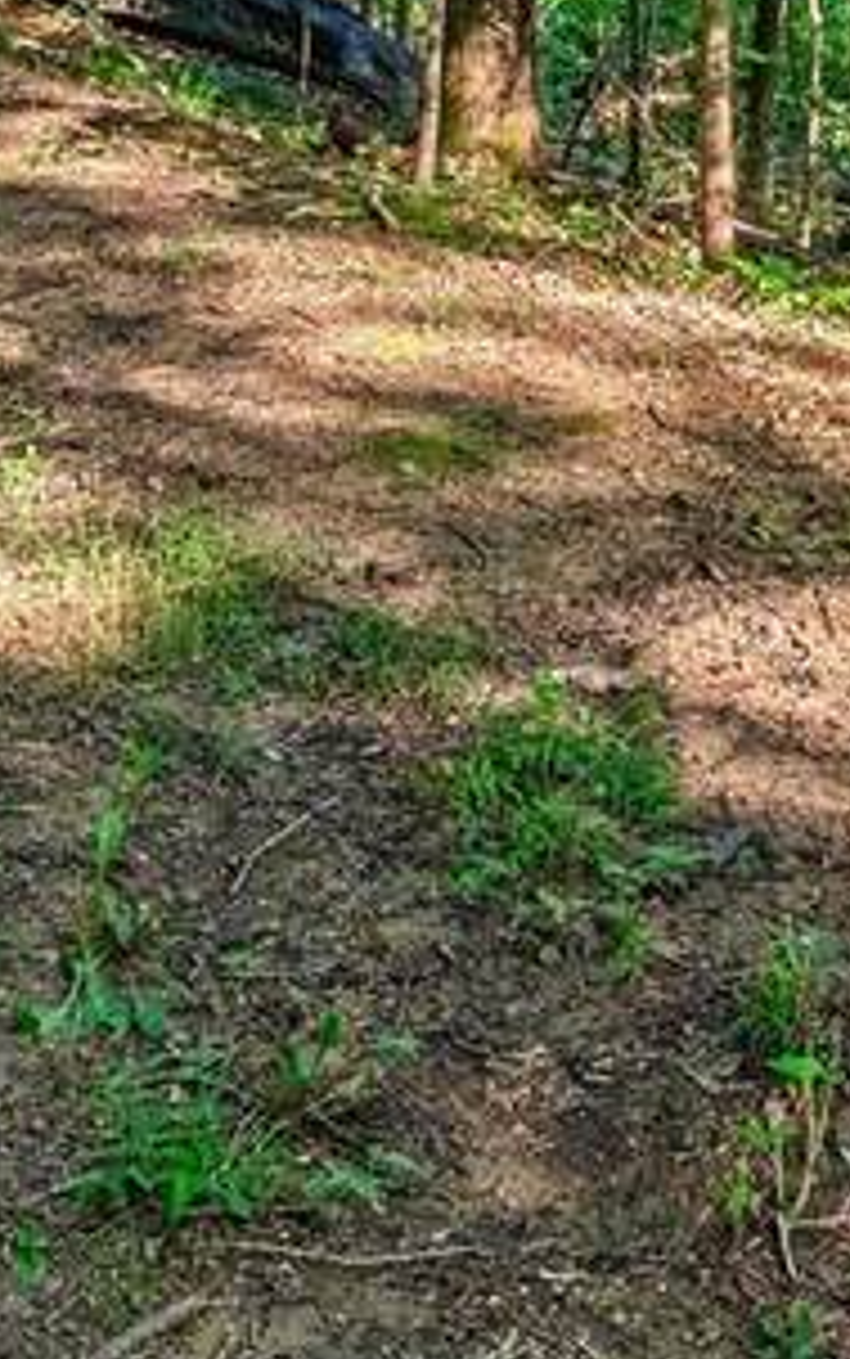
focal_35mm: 71
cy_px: -236
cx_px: 1025
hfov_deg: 17.5
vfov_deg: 26.1
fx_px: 2635
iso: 1600
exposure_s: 1/250
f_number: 7.1
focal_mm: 11
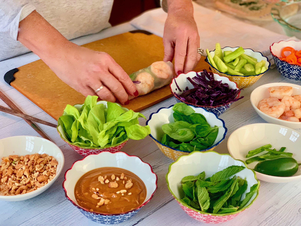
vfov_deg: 28.0
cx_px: 150
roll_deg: -1.3
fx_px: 452
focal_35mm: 52
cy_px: 113
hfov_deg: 36.8
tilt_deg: -32.5
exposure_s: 1/60
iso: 320
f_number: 2.4
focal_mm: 6
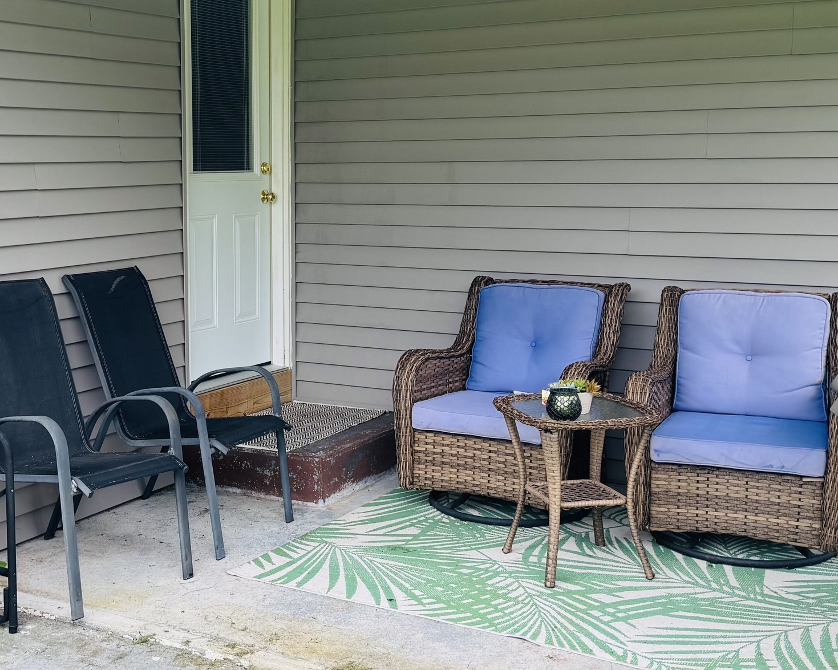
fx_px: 1215
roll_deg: -0.8
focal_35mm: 49
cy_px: 278
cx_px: 305
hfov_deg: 37.8
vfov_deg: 30.8
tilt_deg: -7.0
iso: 80
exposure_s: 1/651
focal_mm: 6.76
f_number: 1.78
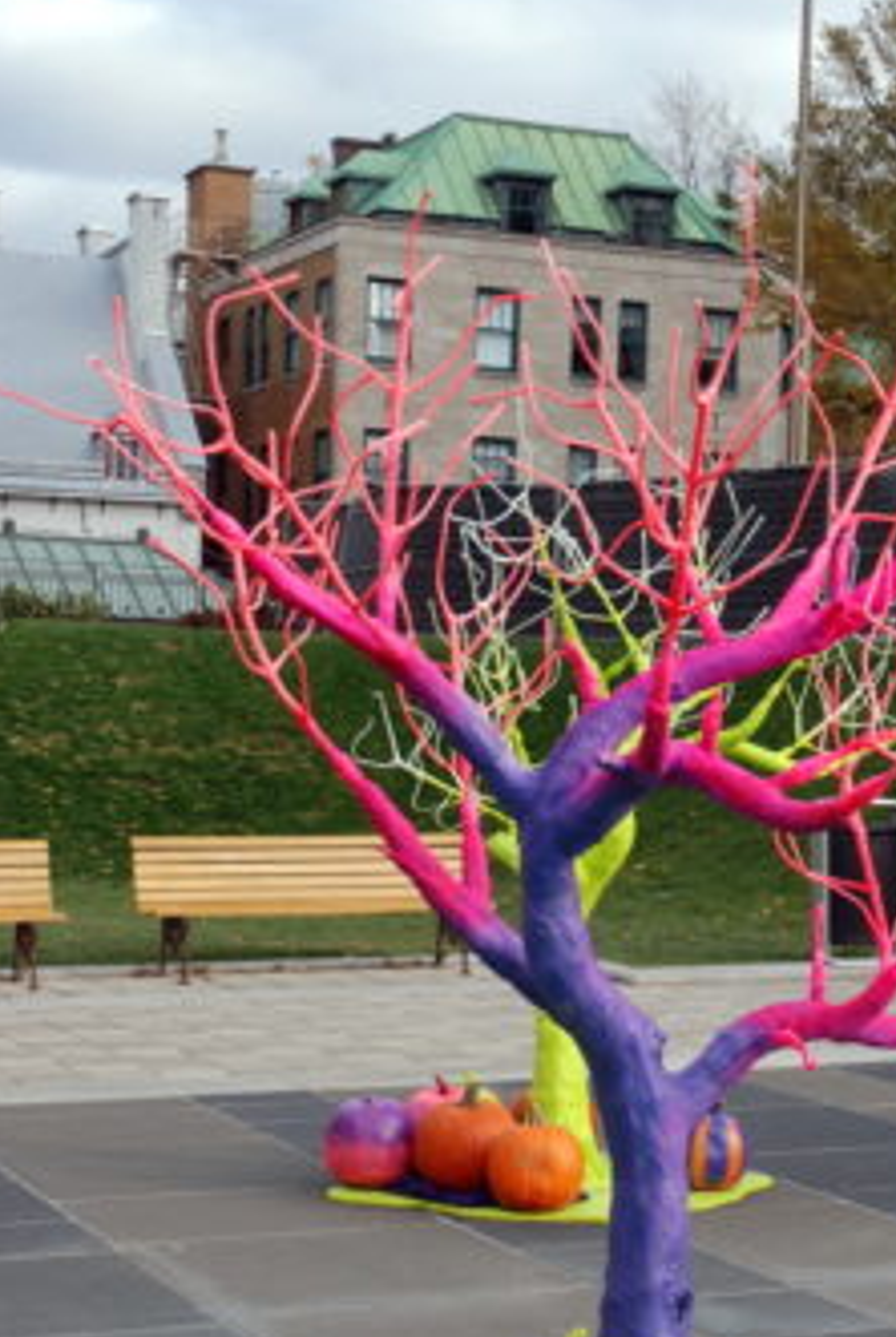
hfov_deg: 17.7
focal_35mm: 77
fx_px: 2863
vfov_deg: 26.2
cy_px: 820
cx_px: 660
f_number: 5.6
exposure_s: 1/125
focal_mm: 34
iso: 100
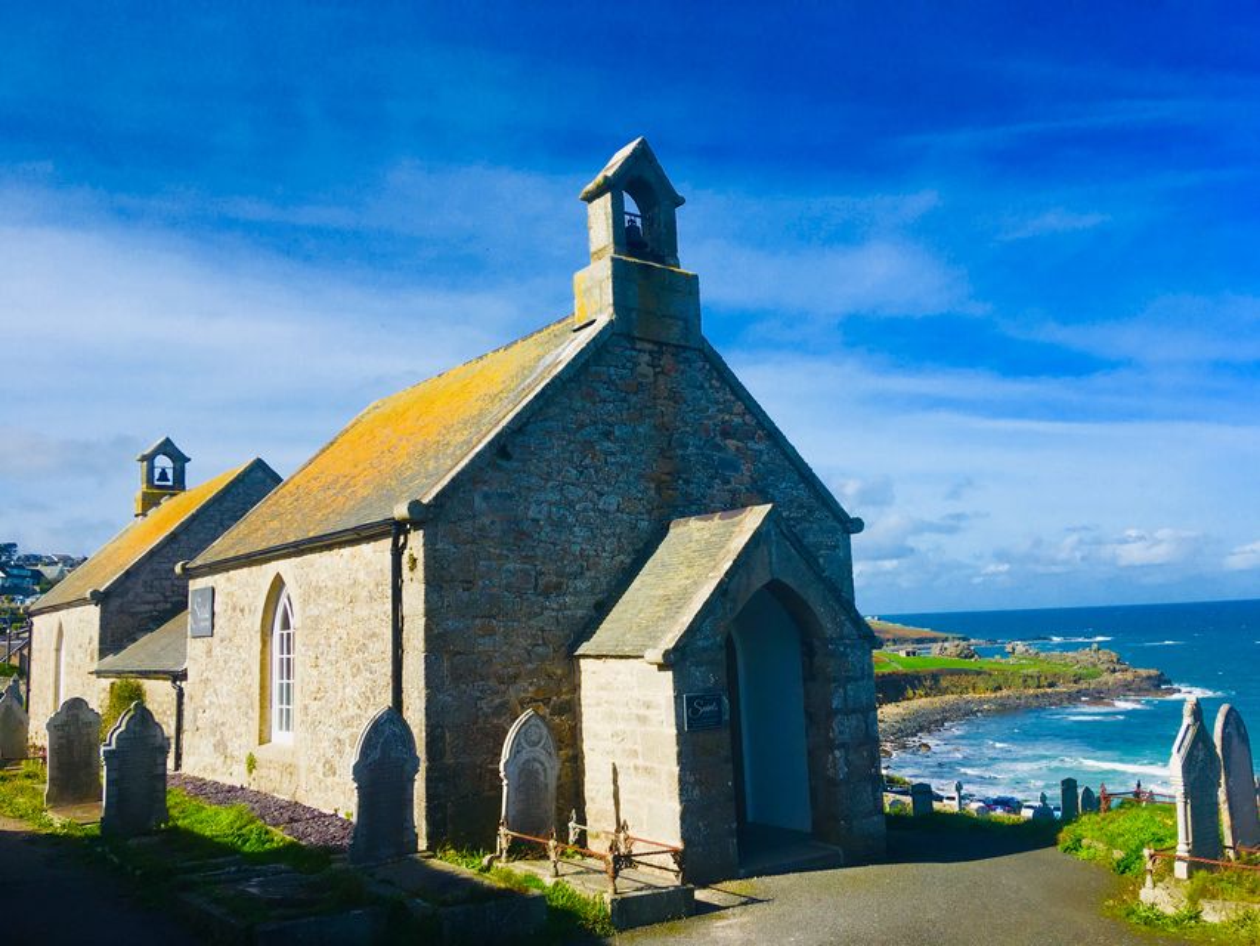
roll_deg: +2.8
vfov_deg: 48.2
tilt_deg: +7.6
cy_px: 473
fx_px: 1056
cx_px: 630
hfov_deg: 61.7
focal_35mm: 29
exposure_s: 1/1709
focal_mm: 4.15
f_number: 2.2
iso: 25
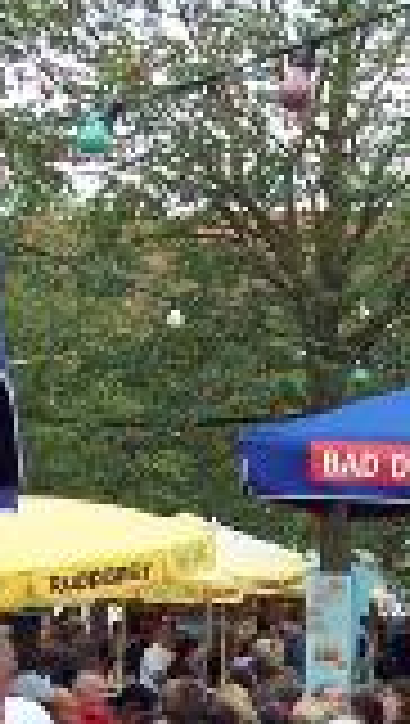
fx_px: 2542
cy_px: 780
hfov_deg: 9.2
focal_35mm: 132
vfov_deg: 15.8
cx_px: 387
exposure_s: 1/45
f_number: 3.4
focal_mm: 8
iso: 100
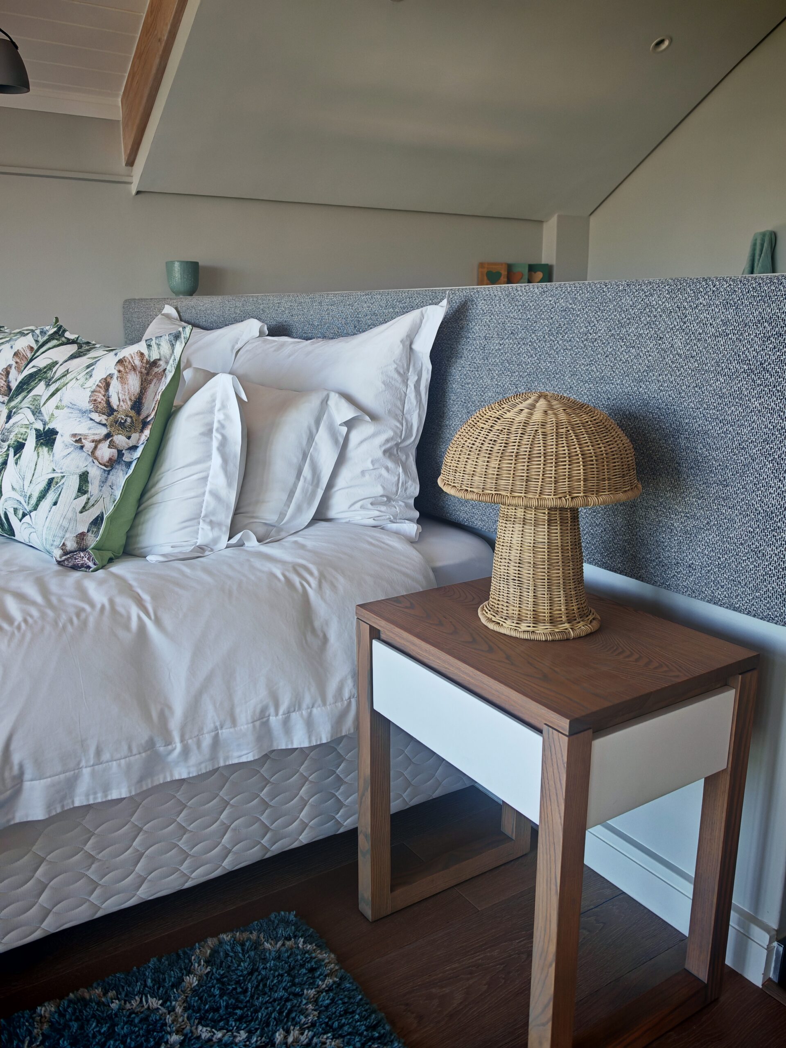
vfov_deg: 65.3
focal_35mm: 27
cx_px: 393
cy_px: 524
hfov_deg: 51.4
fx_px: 817
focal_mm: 6.83
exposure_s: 1/100
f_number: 2
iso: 125
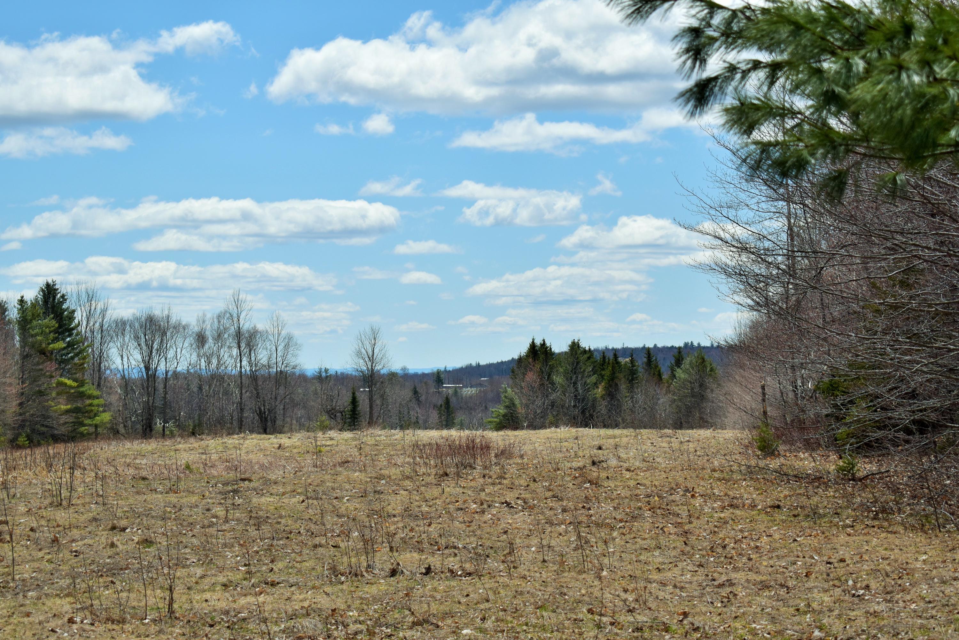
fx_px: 2078
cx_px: 480
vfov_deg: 17.5
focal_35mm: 78
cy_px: 320
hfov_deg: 26.0
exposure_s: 1/2000
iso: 200
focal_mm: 52
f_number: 5.6
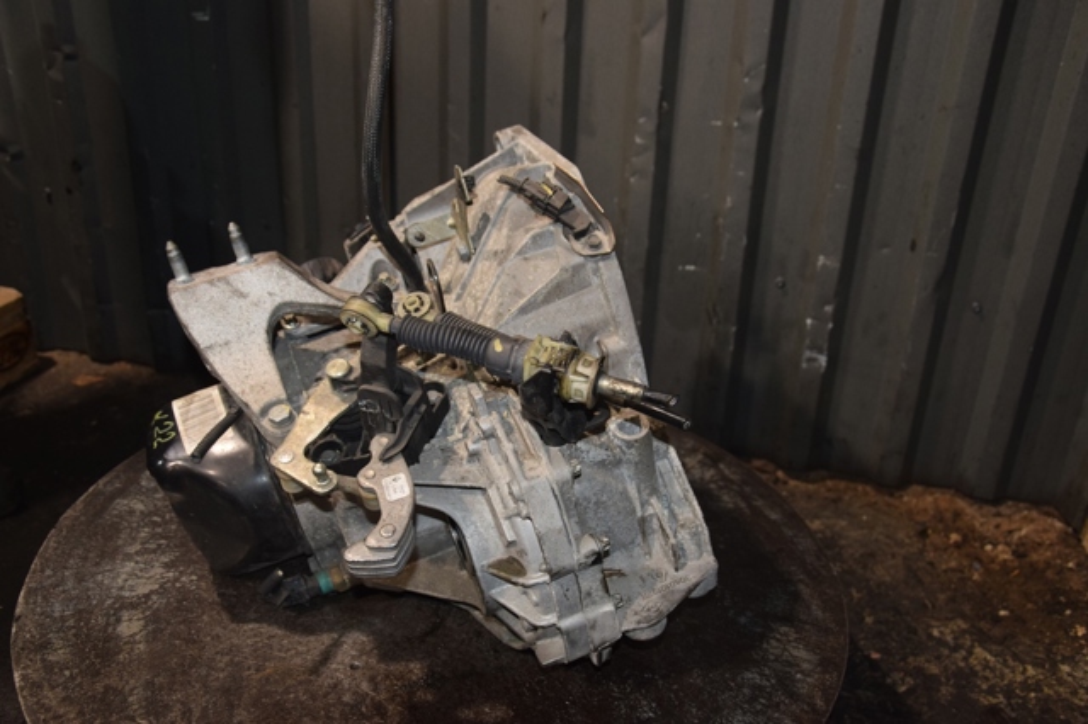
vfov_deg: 39.9
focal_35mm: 33
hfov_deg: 57.2
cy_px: 362
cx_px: 544
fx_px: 997
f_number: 5
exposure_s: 1/60
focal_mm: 22
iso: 800
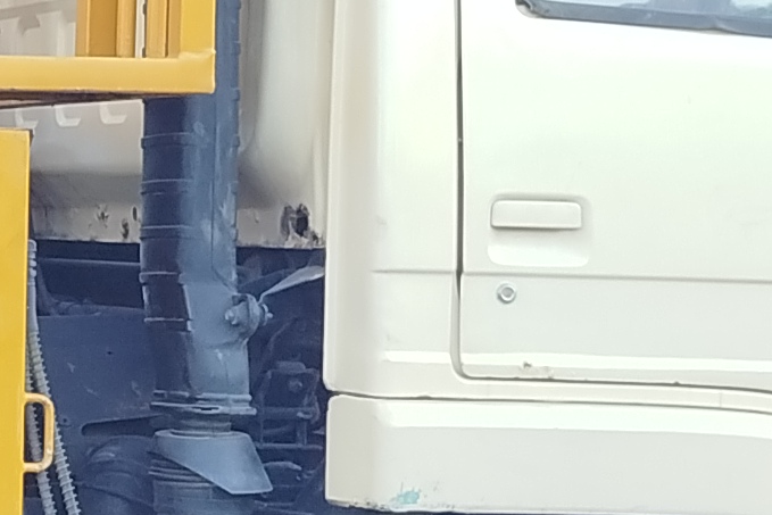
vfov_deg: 9.3
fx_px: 3153
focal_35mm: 147
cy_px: 205
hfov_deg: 12.2
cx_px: -810
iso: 100
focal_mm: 5.31
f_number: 1.7
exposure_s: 1/60
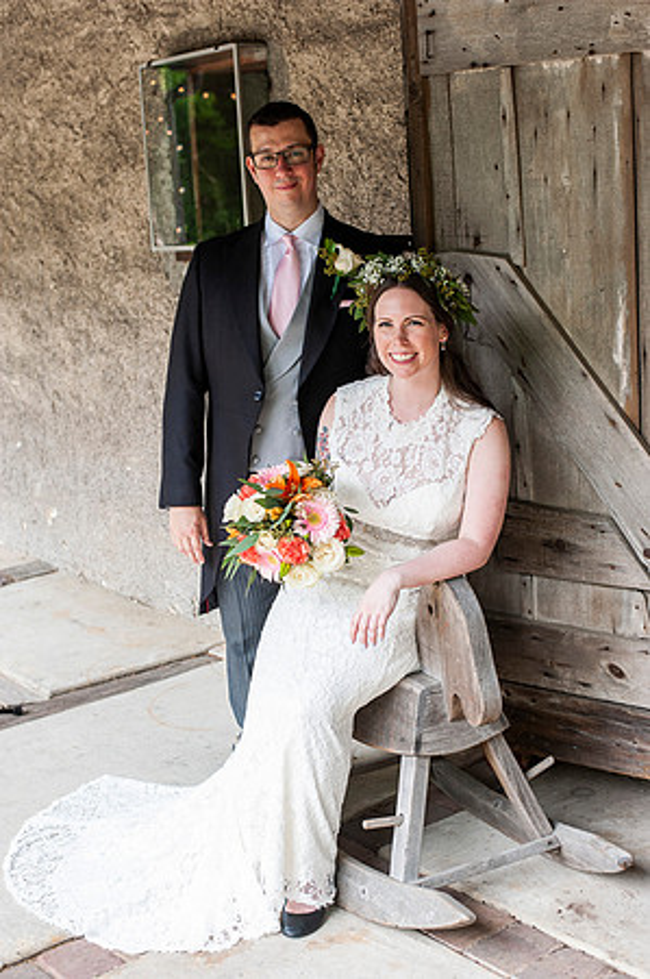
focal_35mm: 50
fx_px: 1357
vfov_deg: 39.6
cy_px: 490
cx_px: 325
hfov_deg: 26.9
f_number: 4.5
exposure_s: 1/500
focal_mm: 50
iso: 640
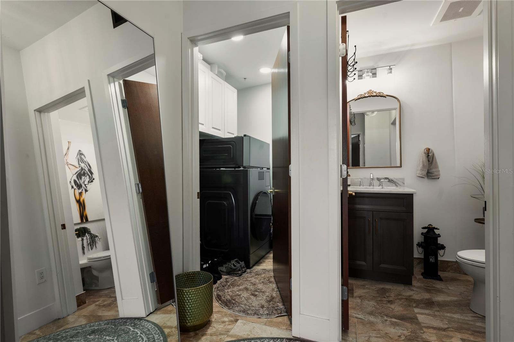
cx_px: 257
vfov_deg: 70.4
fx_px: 243
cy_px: 171
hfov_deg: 93.3
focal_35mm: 17
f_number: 7.1
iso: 200
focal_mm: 17
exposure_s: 1/2.5
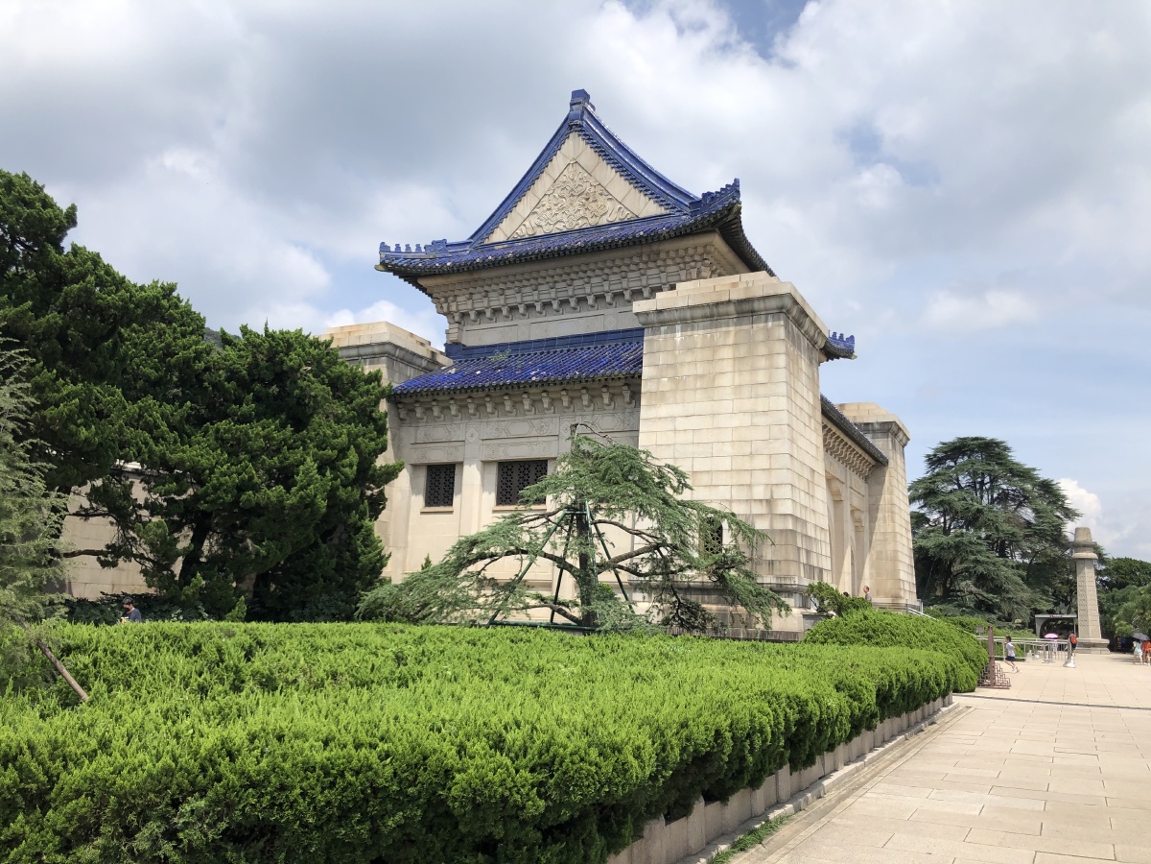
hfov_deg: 63.4
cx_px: 576
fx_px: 931
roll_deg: -1.6
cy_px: 432
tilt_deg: +9.8
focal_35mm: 28
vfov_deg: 49.7
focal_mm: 4
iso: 20
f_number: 1.8
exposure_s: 1/2088
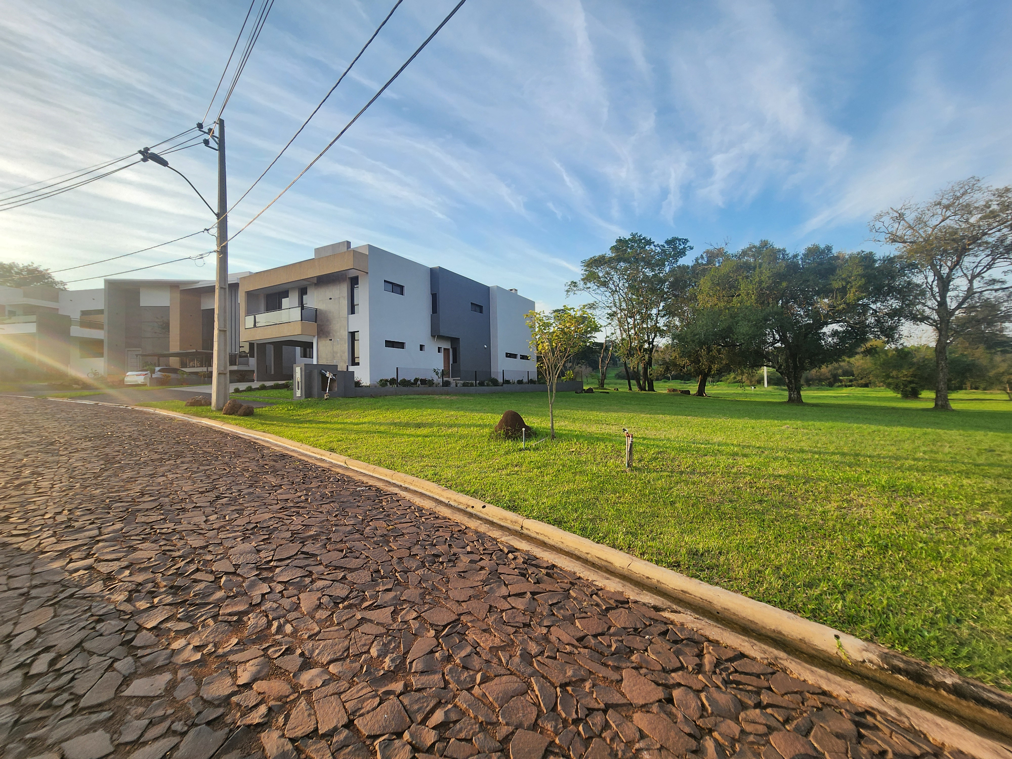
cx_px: 506
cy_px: 380
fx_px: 380
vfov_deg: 89.9
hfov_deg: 106.2
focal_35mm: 13
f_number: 2.2
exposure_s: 1/1081
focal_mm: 2.2
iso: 50
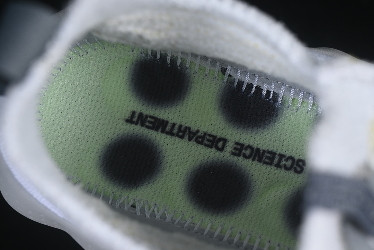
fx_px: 779
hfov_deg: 27.0
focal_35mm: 75
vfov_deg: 18.2
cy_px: 125
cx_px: 187
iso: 160
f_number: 7.1
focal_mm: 50
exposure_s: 1/80
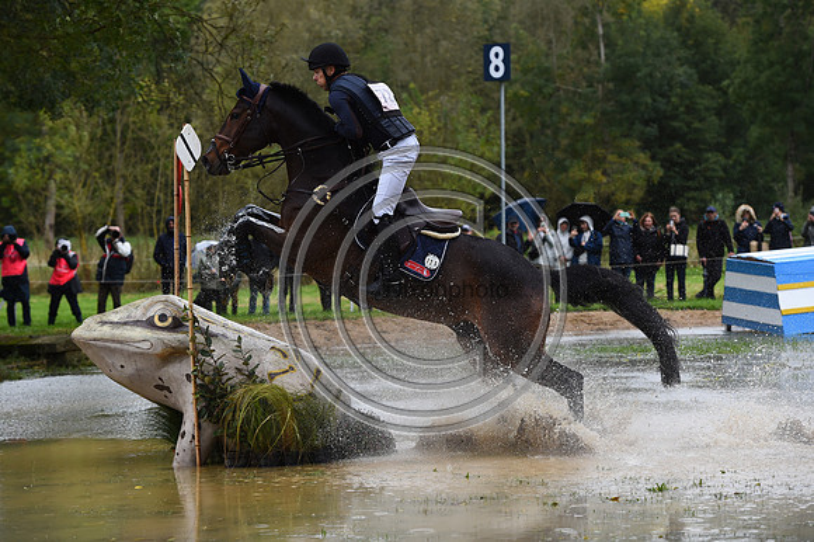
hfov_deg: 18.3
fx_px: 2531
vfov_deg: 12.2
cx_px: 407
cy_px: 271
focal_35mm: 112
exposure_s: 1/1250
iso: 900
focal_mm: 112
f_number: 4.5
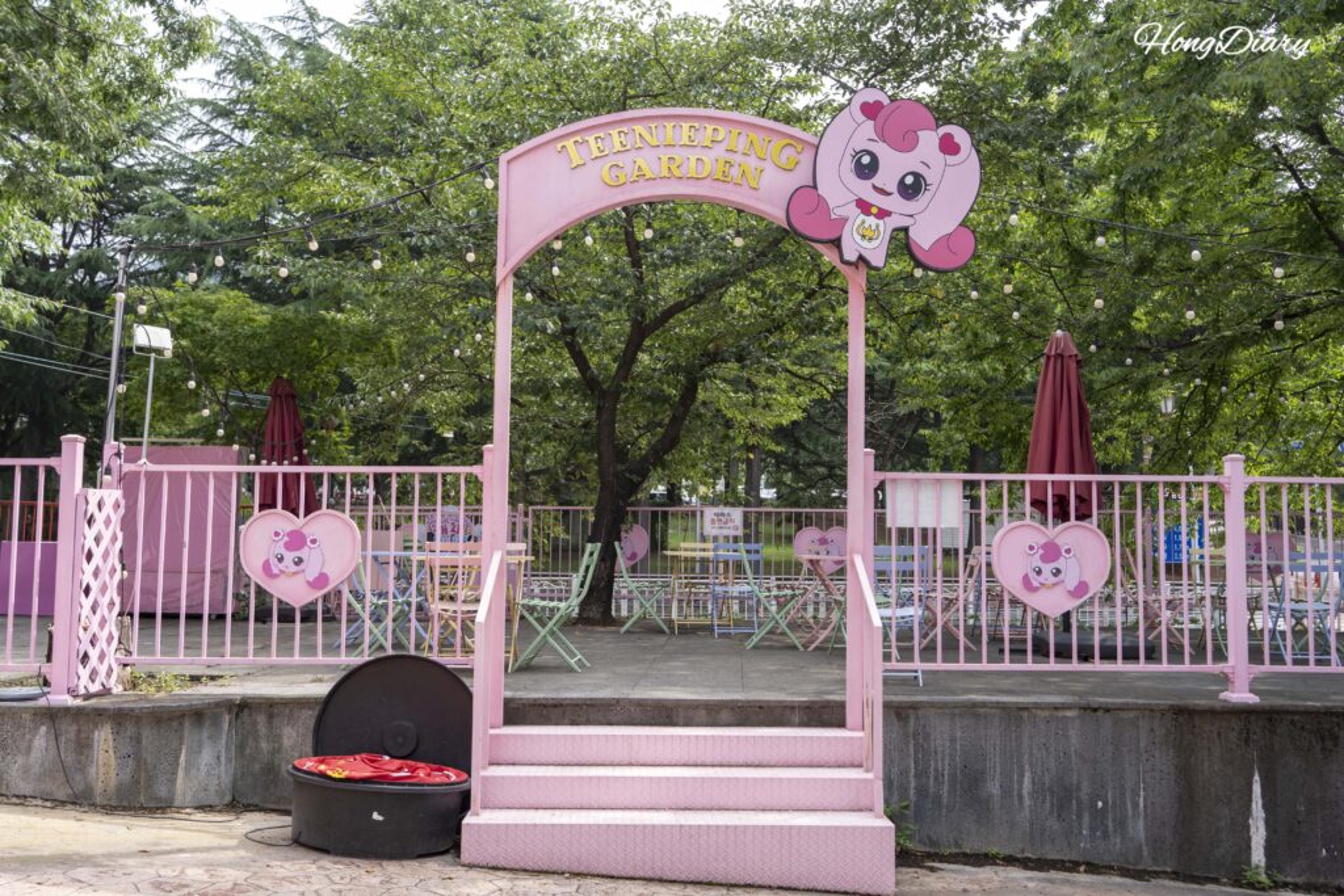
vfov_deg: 38.9
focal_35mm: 34
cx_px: 672
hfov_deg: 55.8
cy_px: 448
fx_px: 1269
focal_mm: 34
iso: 100
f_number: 6.3
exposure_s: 1/80
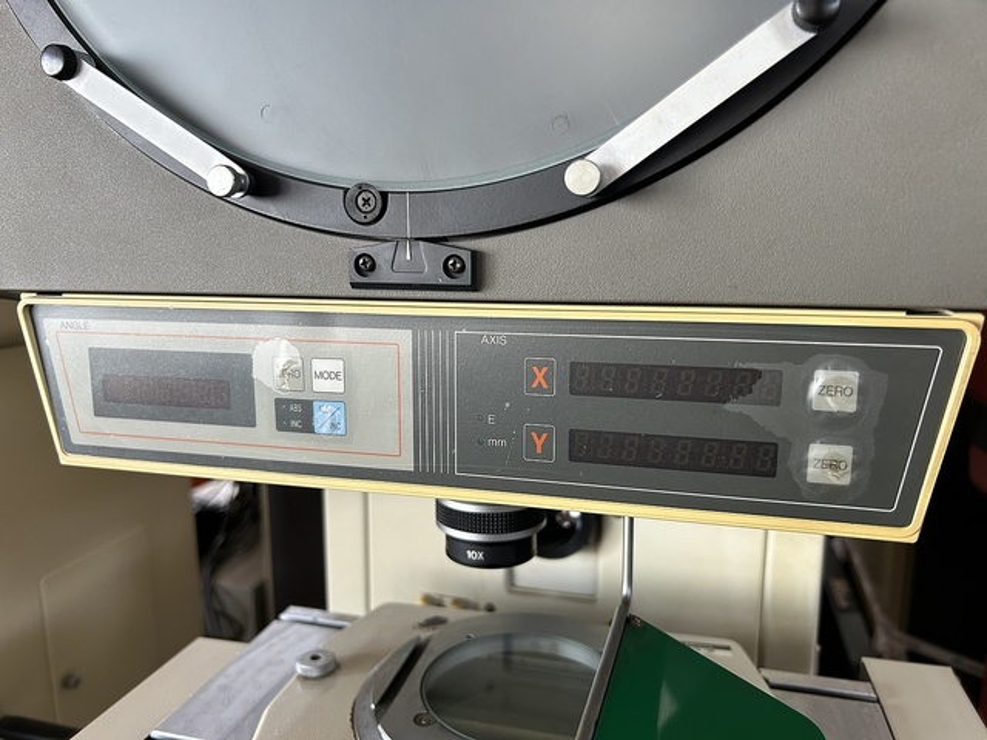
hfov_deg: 67.3
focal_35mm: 26
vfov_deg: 53.1
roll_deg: +1.0
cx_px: 494
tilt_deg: -9.6
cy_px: 370
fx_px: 741
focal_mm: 5.7
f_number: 1.5
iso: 125
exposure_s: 1/114
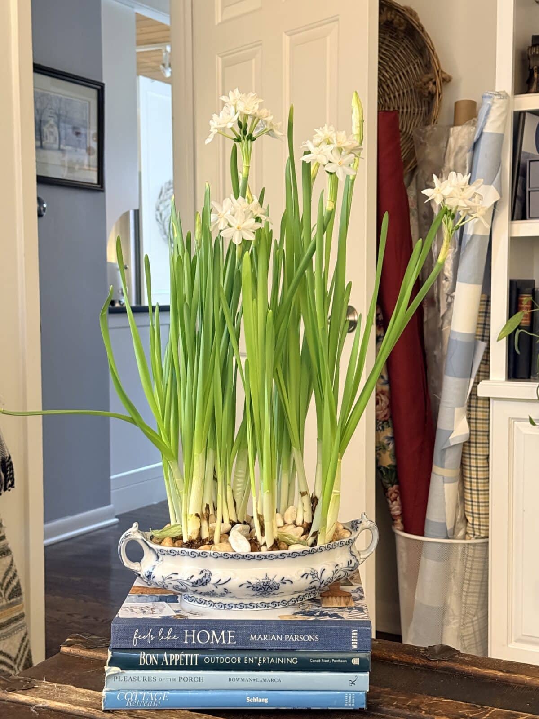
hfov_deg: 30.3
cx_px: 270
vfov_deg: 39.7
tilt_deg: -4.8
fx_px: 997
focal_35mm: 48
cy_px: 360
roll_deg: -1.3
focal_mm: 6.76
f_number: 1.78
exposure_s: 1/30
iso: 640
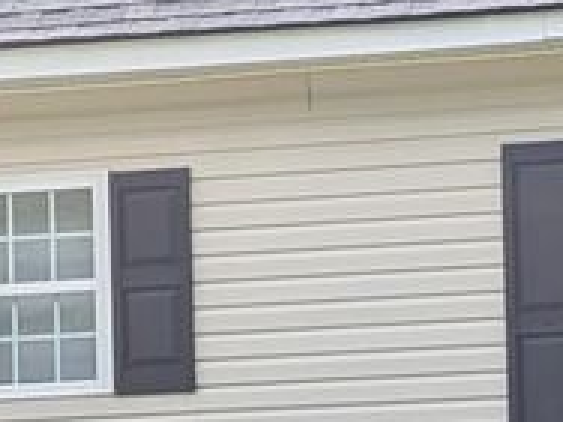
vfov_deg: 5.5
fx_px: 4343
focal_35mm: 267
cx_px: 204
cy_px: 618
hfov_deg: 7.4
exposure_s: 1/354
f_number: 1.68
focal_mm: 6.9
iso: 18
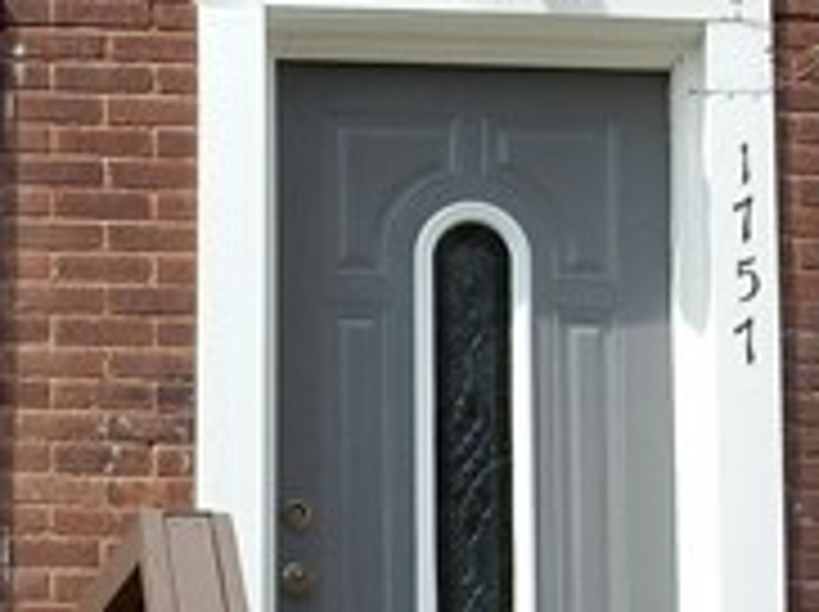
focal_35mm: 203
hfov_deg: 9.7
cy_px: 616
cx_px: 194
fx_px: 4797
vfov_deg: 7.3
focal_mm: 6.4
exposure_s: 1/640
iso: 125
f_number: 4
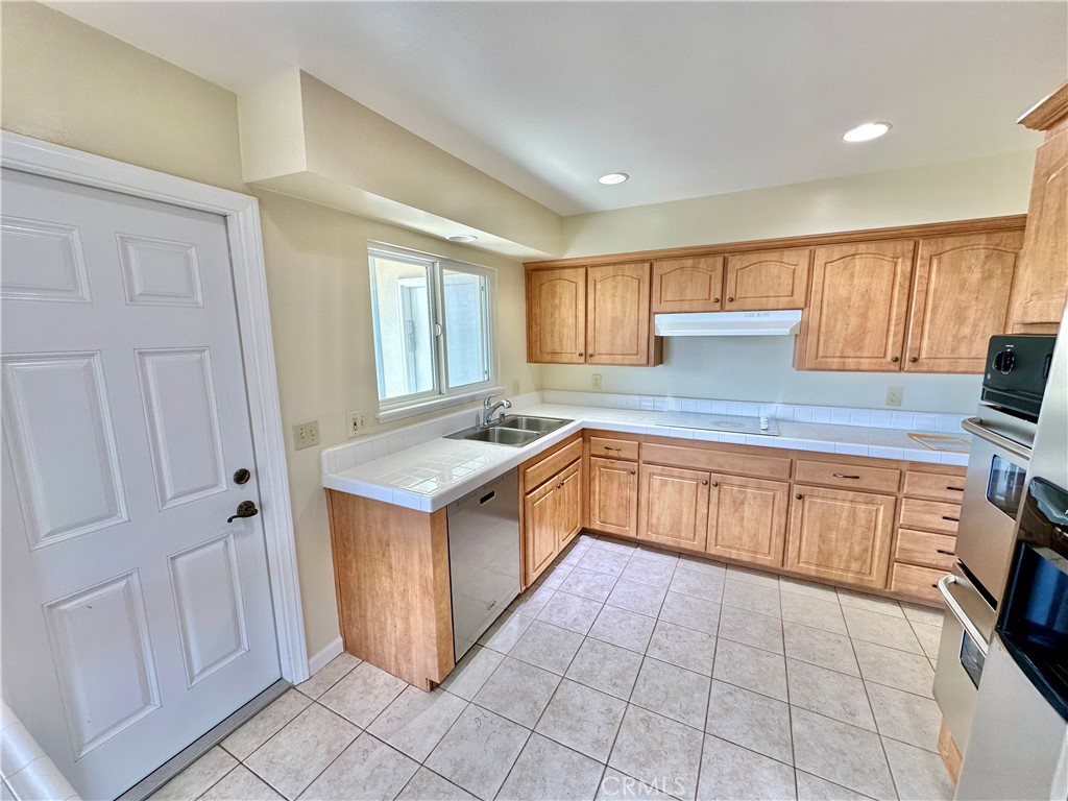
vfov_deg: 85.7
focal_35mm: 14
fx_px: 432
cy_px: 400
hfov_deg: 102.1
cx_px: 534
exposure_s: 1/120
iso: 80
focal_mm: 2.22
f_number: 2.2
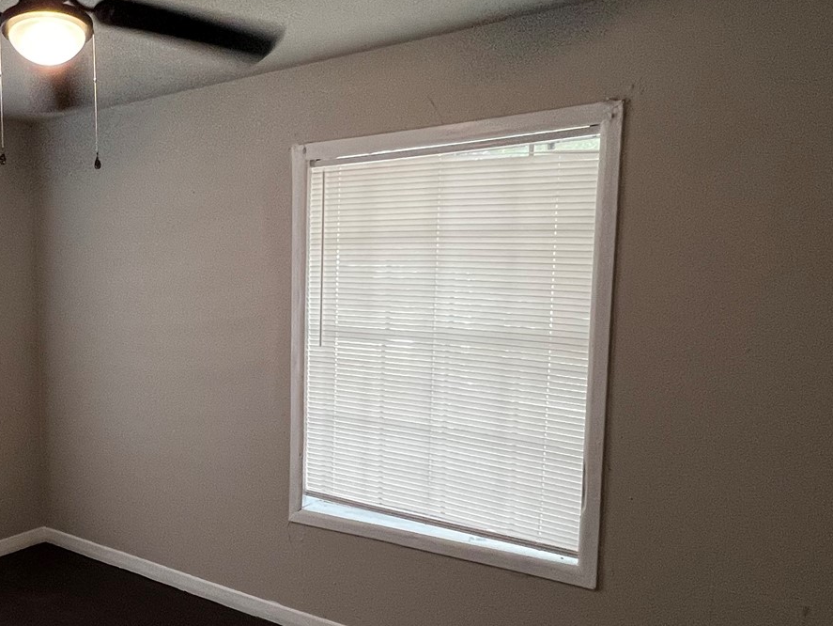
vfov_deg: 46.6
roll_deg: +1.1
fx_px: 722
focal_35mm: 30
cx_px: 160
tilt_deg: -6.9
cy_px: 371
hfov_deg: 55.5
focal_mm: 1.57
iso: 160
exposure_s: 1/60
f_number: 1.8
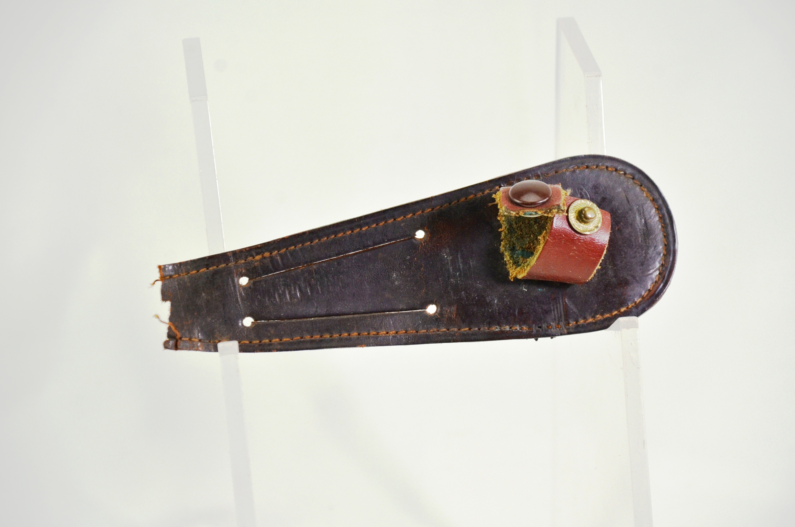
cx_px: 398
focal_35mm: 158
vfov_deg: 8.7
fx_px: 3471
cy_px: 264
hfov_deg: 13.1
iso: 640
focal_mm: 105
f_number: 5.6
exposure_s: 1/250
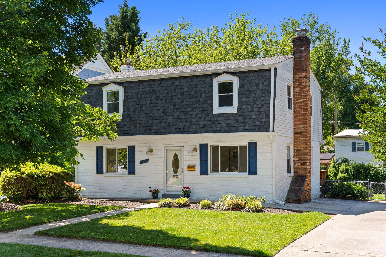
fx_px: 482
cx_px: 193
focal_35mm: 45
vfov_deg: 29.9
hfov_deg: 43.6
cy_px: 128
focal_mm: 45
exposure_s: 1/1600
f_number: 2.8
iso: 160
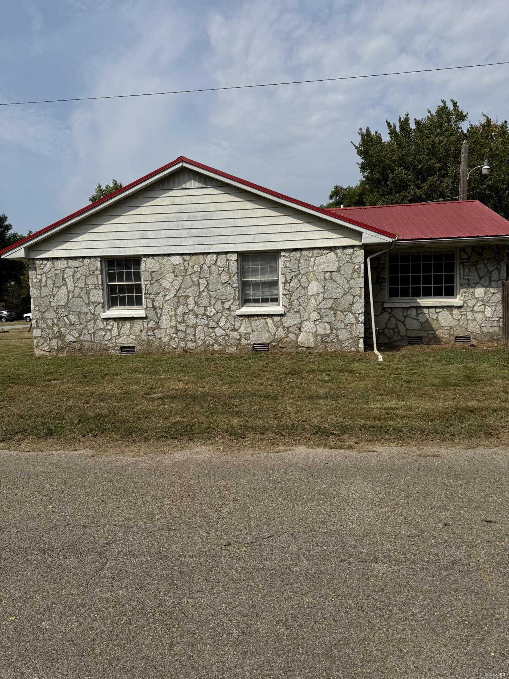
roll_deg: +1.7
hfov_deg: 56.8
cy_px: 340
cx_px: 254
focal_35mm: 24
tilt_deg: -5.3
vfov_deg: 71.6
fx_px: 471
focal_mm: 6.76
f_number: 1.78
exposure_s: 1/9009
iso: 80
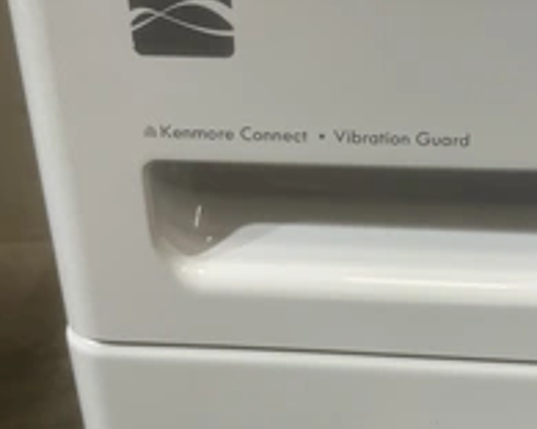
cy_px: 209
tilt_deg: -28.4
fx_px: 826
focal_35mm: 52
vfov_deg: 29.1
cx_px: 419
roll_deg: +1.1
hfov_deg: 35.0
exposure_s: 1/120
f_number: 1.6
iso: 100
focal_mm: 5.1
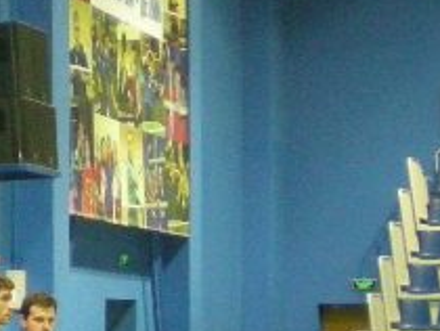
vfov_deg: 8.0
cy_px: 274
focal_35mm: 185
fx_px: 2354
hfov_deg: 10.6
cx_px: 43
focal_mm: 6.3
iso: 402
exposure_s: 1/30
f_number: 3.1
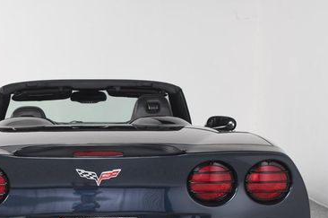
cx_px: 94
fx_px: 637
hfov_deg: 28.6
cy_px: 177
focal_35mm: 70
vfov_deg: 19.2
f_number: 7.1
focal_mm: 27
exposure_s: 1/160
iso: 100
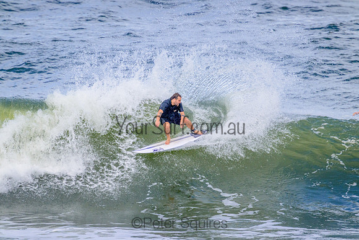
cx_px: 180
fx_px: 7979
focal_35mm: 800
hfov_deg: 2.6
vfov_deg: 1.7
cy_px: 120
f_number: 11
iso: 1250
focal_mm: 800
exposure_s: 1/2000
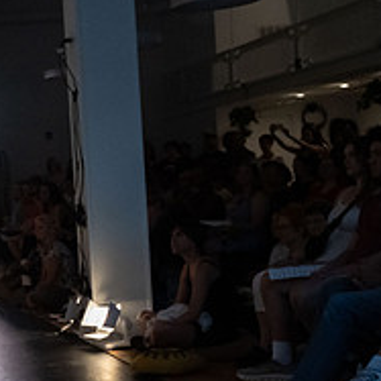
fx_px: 921
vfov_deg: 23.3
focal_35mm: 74
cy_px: 235
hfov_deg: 20.6
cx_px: -155
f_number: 4
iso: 6400
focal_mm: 28
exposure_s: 1/320
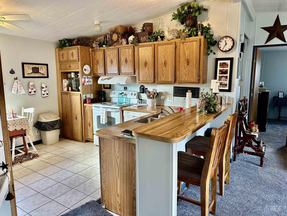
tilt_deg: -8.1
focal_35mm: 24
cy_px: 108
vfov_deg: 56.8
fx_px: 199
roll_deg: -0.1
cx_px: 144
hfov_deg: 71.6
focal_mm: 6.86
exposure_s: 1/60
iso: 200
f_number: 1.78
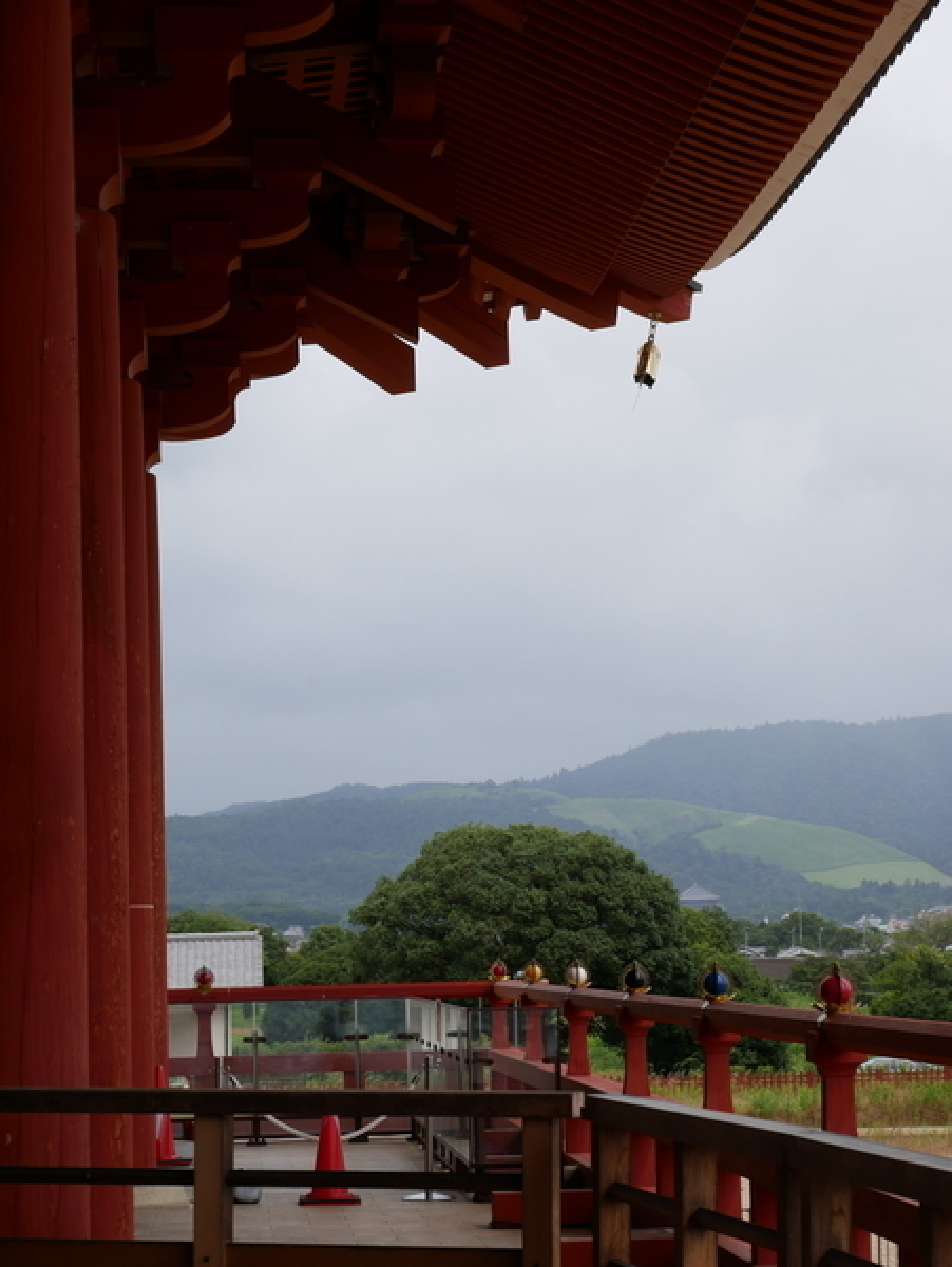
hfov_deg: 16.1
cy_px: 634
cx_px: 476
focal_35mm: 92
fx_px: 3369
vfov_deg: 21.3
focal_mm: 46
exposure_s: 1/400
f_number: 8
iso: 200
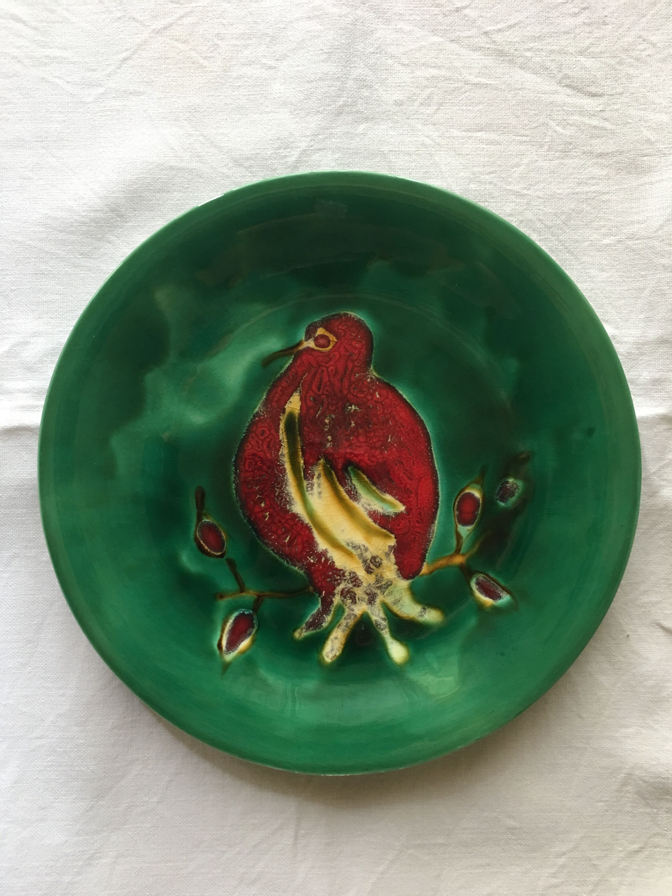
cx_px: 336
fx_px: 751
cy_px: 448
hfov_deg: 48.2
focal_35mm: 29
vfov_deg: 61.7
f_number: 2.2
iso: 80
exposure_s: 1/17
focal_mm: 4.15
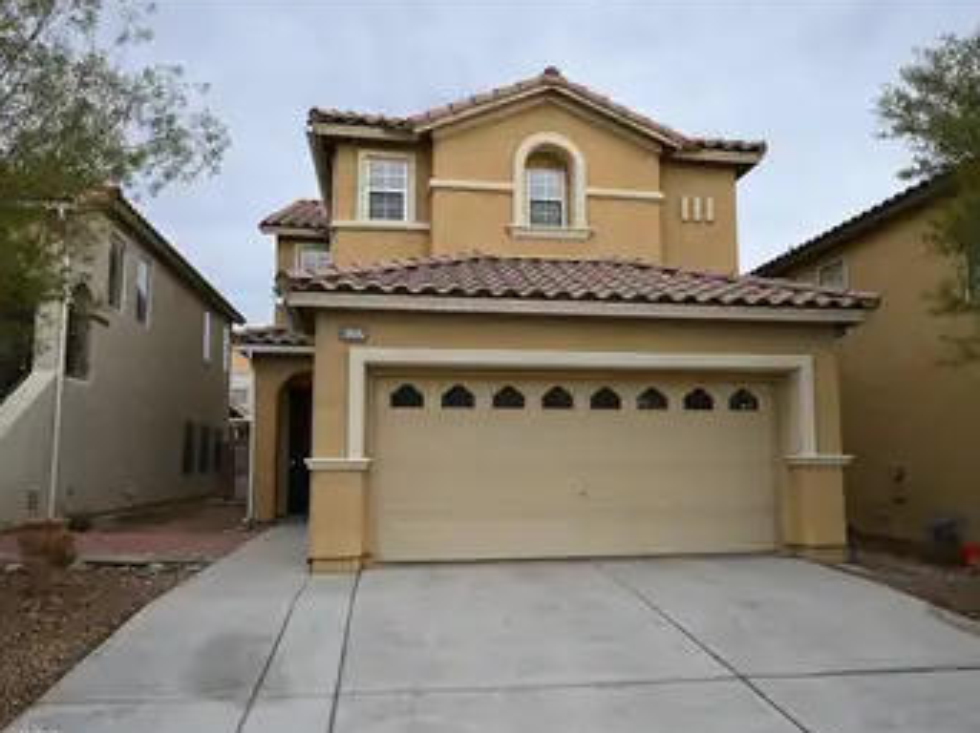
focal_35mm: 27
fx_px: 764
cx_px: 522
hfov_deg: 65.3
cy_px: 374
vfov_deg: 51.3
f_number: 5.6
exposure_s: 1/125
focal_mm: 24
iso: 100
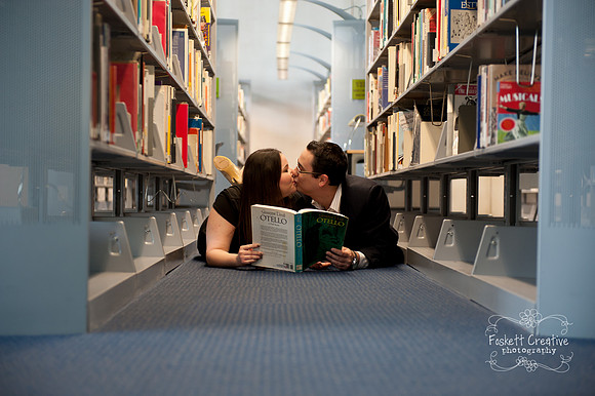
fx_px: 1156
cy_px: 198
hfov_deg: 28.9
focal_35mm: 70
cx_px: 298
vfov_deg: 19.4
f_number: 2.8
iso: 640
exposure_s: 1/50
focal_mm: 70
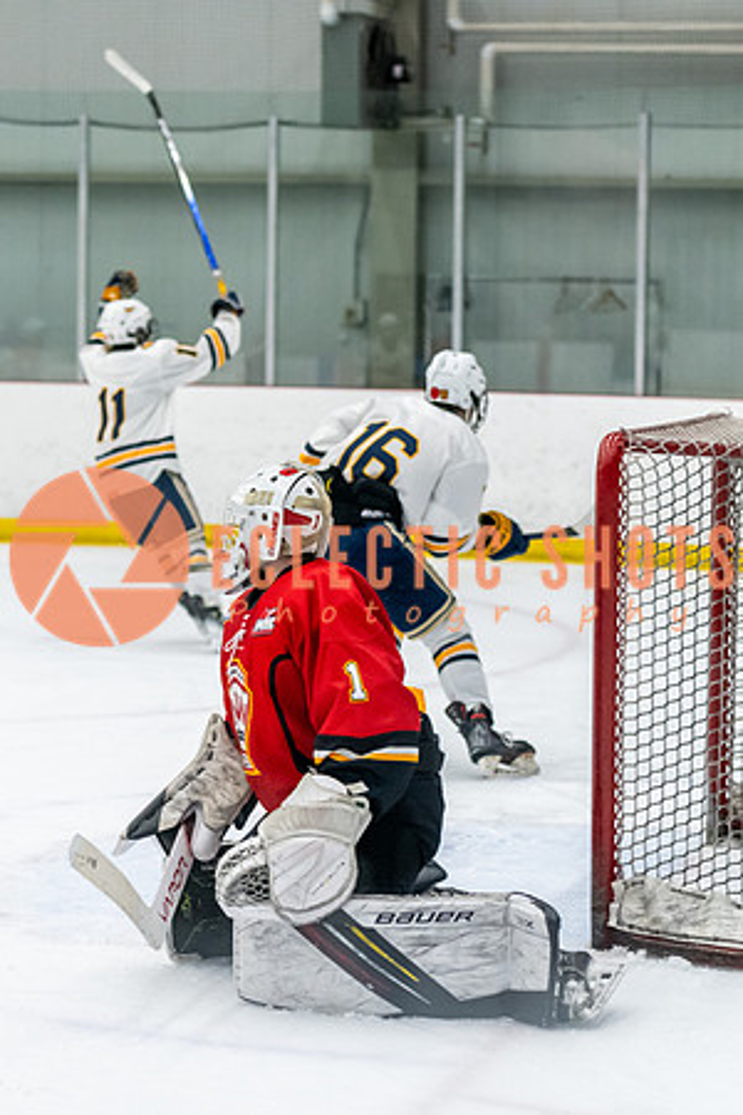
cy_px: 614
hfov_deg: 11.0
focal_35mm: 124
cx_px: 405
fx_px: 3846
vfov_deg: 16.5
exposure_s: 1/800
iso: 3200
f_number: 2.8
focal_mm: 75
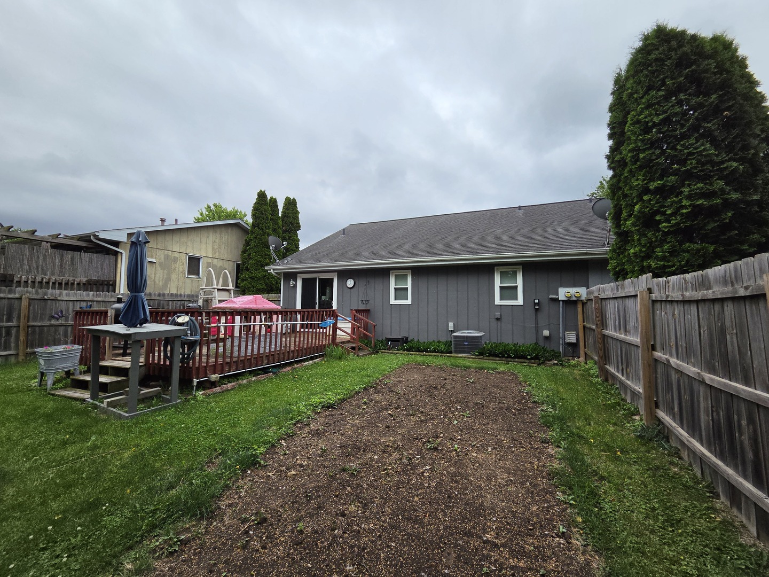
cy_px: 288
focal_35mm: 13
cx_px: 384
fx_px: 289
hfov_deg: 106.2
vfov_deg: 89.9
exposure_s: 1/2365
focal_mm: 2.2
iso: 100
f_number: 2.2
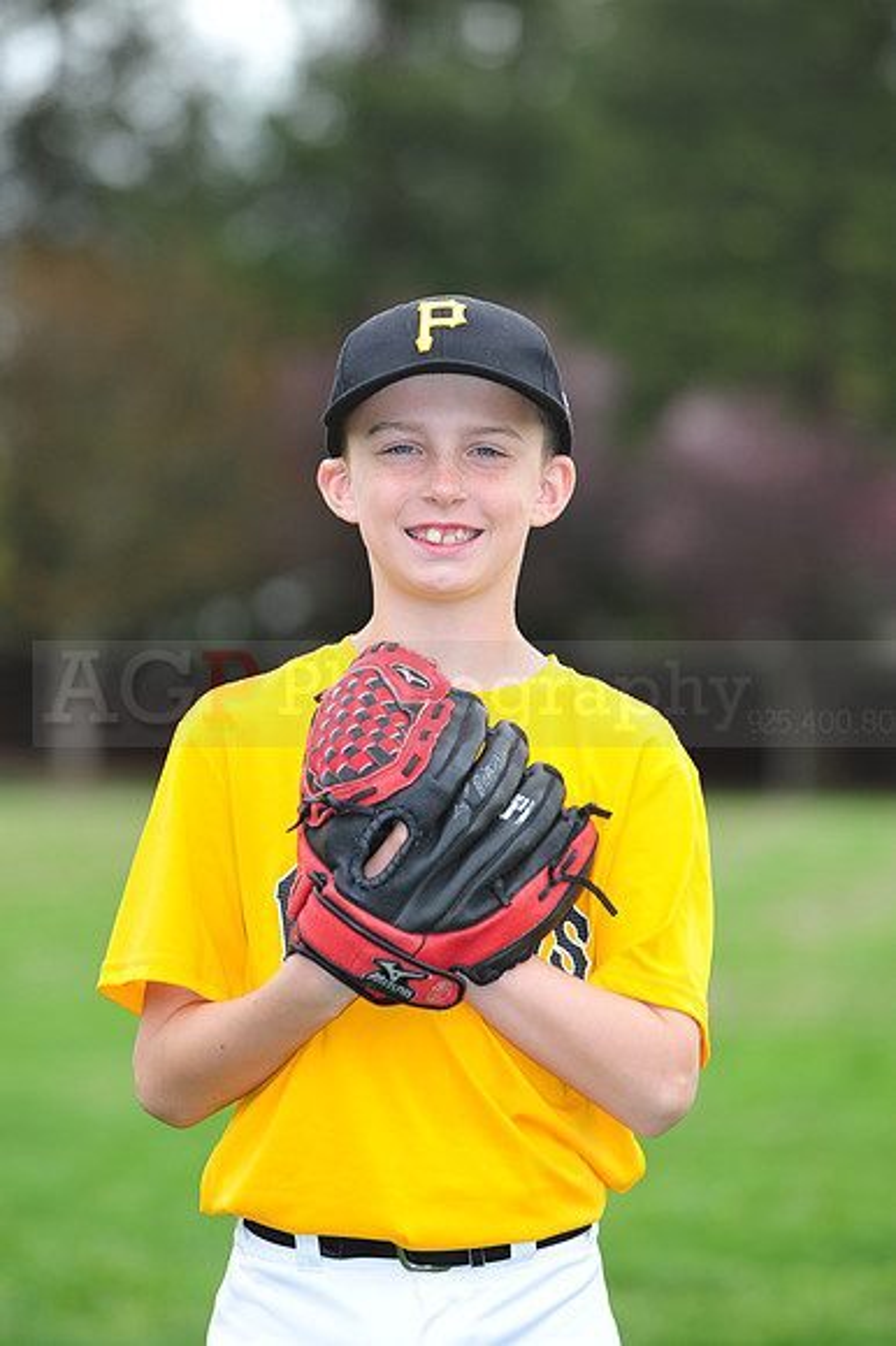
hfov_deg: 6.9
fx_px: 7475
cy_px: 673
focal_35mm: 200
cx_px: 448
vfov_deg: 10.3
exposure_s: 1/320
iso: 400
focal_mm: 200
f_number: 5.6
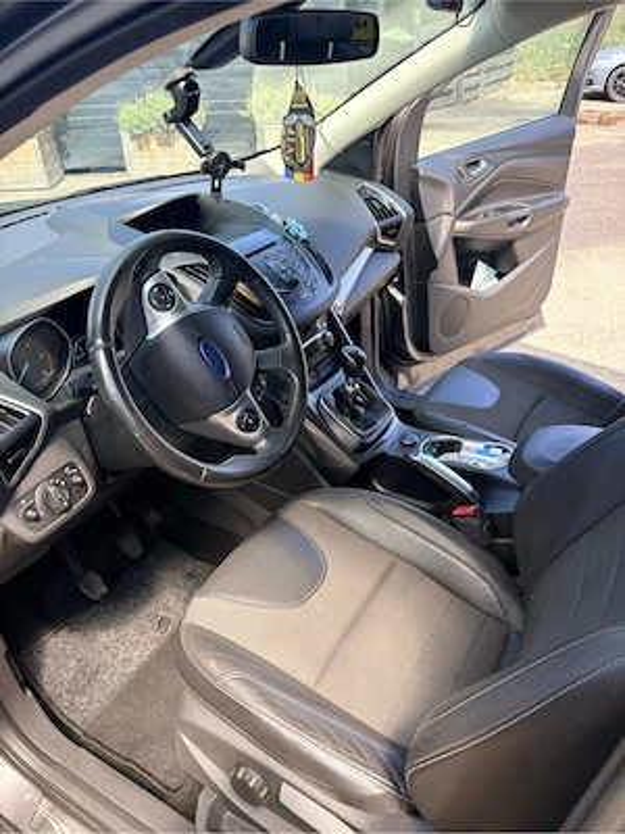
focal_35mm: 26
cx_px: 312
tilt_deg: -32.5
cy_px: 417
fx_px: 626
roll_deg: +0.1
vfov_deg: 67.3
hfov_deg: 53.1
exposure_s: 1/371
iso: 50
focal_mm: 5.96
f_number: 1.6
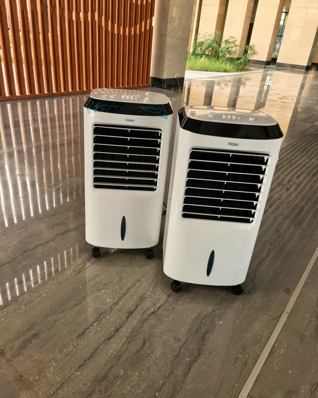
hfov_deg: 56.8
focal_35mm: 25
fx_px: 294
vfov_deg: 68.1
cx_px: 159
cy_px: 192
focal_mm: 5.34
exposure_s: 1/304
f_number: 1.6
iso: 50
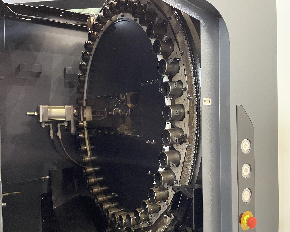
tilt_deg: +0.5
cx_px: 143
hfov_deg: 62.2
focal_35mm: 28
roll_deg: +1.1
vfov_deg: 51.5
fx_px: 240
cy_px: 115
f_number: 1.6
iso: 640
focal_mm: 4.2
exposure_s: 1/32
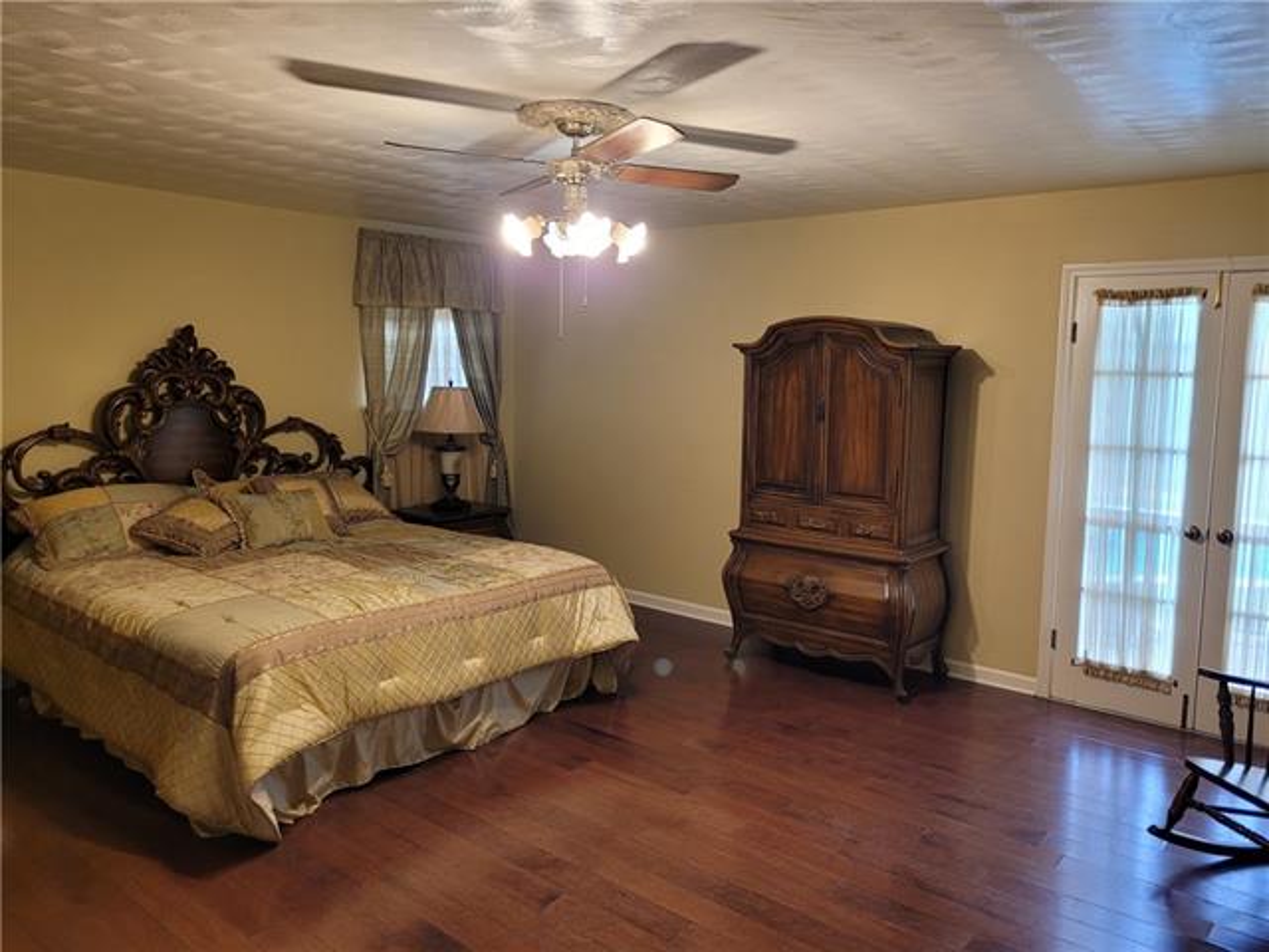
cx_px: 634
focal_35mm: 26
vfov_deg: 53.1
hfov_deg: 67.3
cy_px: 476
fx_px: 953
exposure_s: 1/60
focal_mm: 5.4
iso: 200
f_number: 1.8
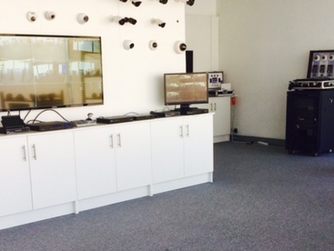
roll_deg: +1.0
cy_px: 175
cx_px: 155
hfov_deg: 35.5
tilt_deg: -11.4
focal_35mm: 54
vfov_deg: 26.9
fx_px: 522
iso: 25
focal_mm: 3.3
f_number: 2.4
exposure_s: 1/50
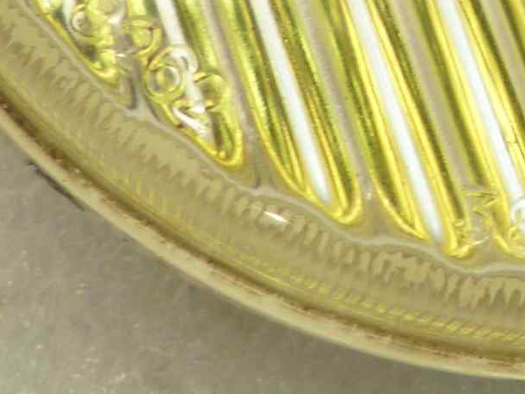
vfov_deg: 12.8
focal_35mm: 105
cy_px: -305
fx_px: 1592
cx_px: 586
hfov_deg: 18.0
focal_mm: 4.1
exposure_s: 1/20
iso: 80
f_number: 3.3
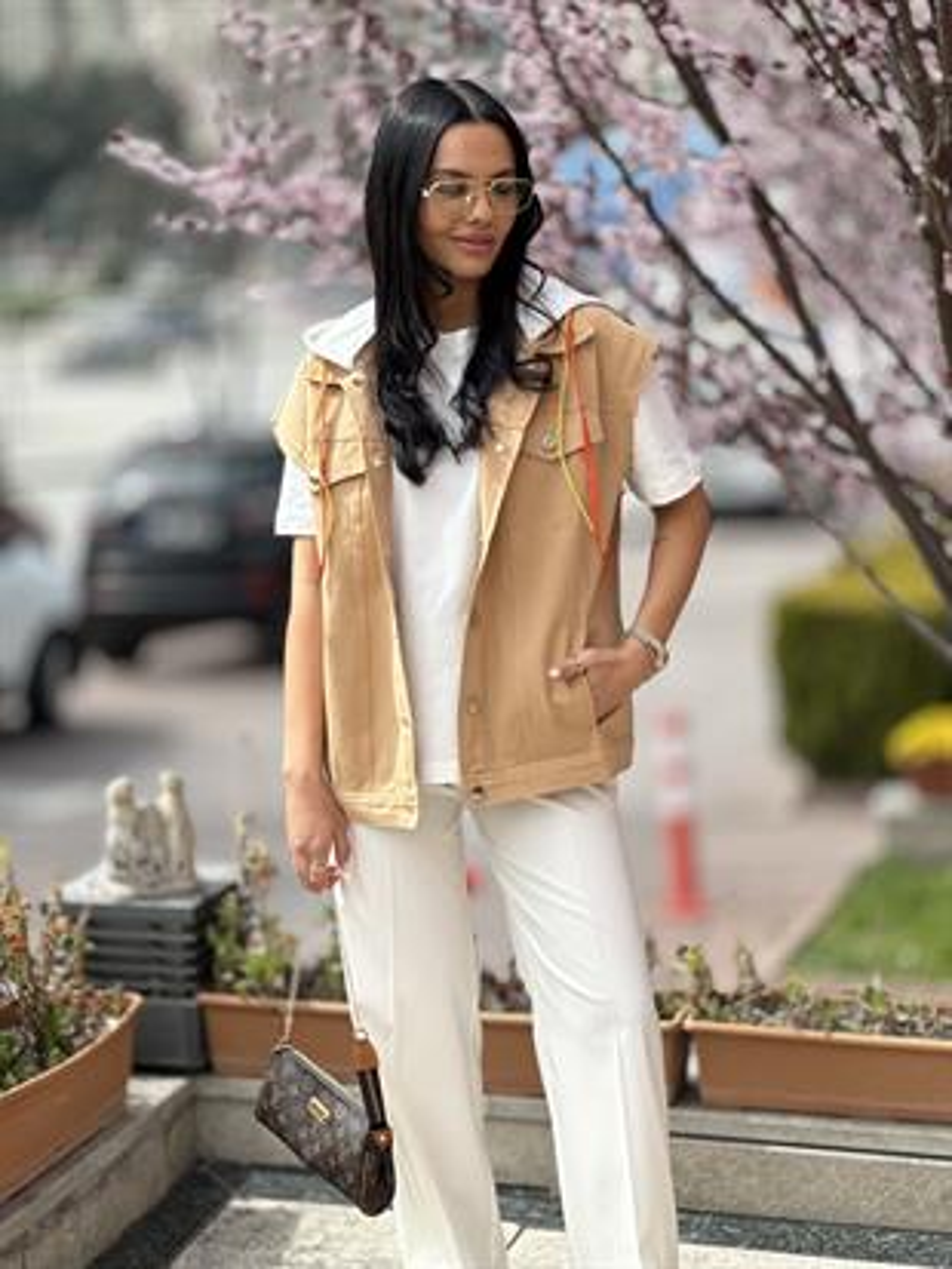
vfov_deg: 25.3
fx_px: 2822
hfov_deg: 19.1
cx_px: 476
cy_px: 634
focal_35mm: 77
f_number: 2.8
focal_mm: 9
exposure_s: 1/579
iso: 32
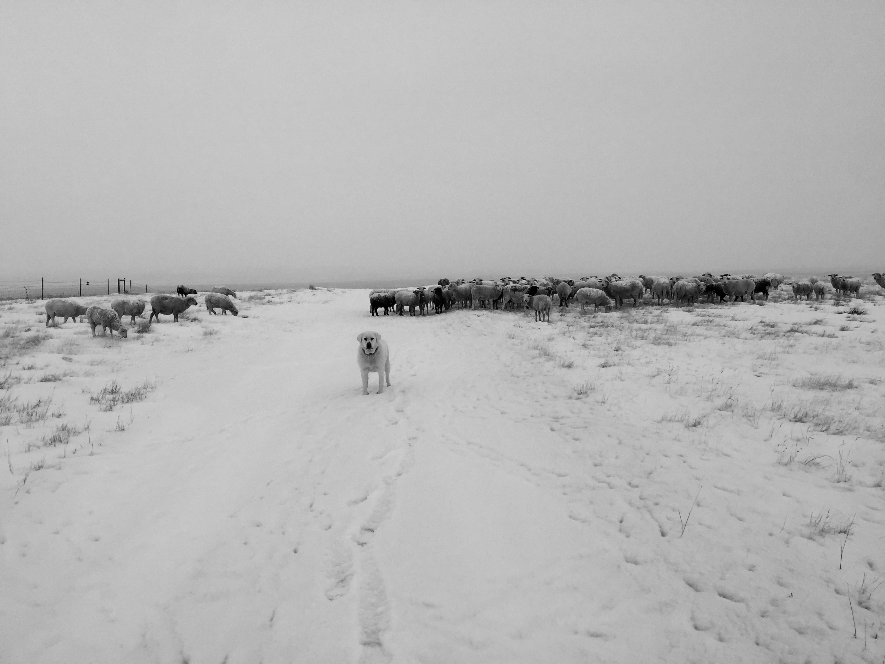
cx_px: 442
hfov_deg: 61.7
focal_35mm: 29
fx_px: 741
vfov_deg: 48.2
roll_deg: +2.3
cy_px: 332
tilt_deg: -4.2
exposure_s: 1/719
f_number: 2.2
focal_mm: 4.15
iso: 32
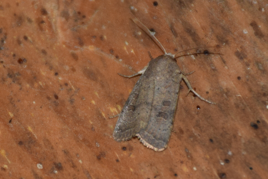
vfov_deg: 6.5
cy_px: 90
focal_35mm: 210
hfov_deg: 9.8
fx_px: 1563
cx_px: 134
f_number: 5.6
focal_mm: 140
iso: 320
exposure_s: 1/200
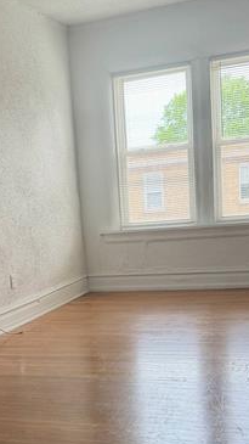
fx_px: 646
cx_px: 51
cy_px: 304
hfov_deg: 21.5
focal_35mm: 55
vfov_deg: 37.4
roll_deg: +4.6
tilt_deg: -8.5
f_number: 1.78
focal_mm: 6.76
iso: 80
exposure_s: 1/191
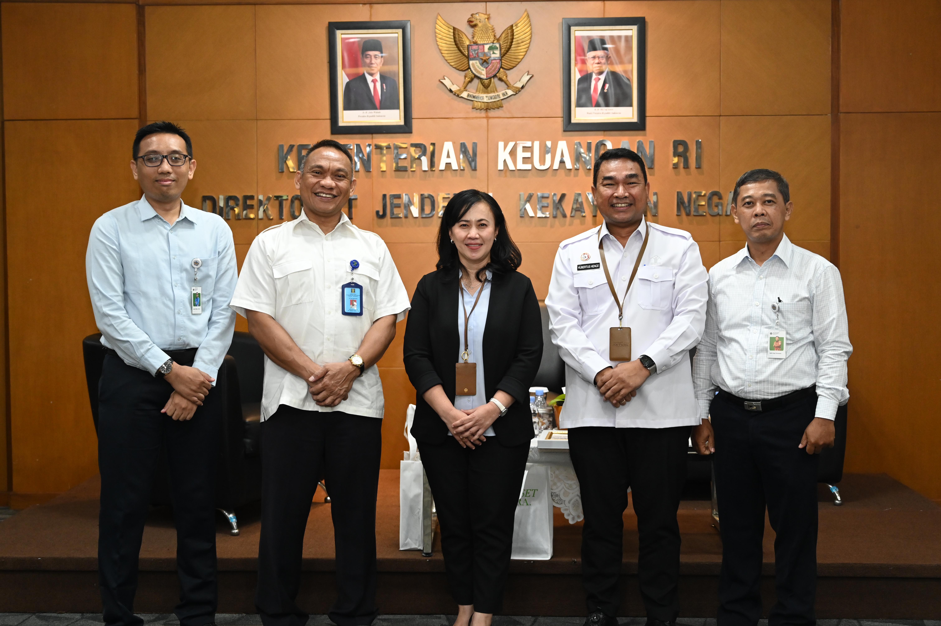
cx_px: 470
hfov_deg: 40.4
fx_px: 1280
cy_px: 313
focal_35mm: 49
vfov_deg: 27.5
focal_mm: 49
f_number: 4
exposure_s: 1/200
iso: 2500
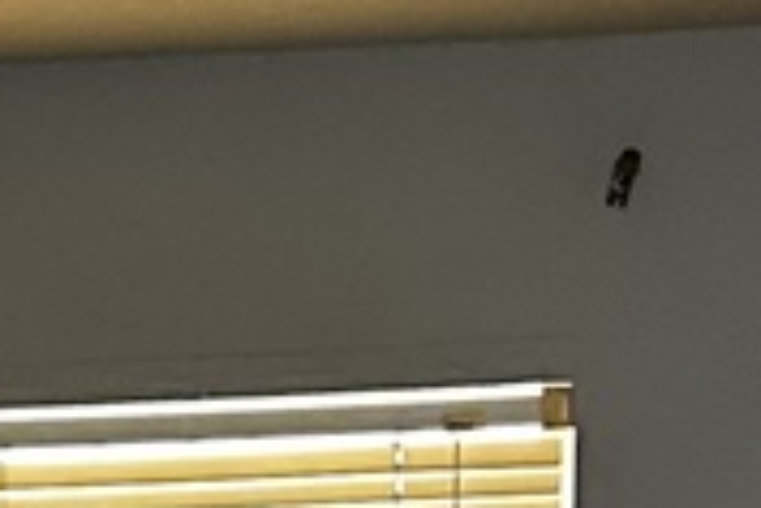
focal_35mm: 203
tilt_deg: -8.1
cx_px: -82
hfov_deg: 10.0
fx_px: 4291
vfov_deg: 6.1
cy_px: 1619
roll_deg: -0.1
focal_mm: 6.86
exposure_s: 1/60
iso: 640
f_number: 1.78
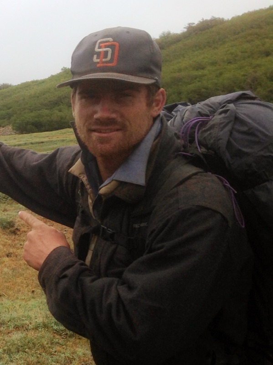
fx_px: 368
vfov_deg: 52.7
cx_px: 136
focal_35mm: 35
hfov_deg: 40.7
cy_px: 182
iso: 50
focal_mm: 4.28
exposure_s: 1/2160
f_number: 2.4
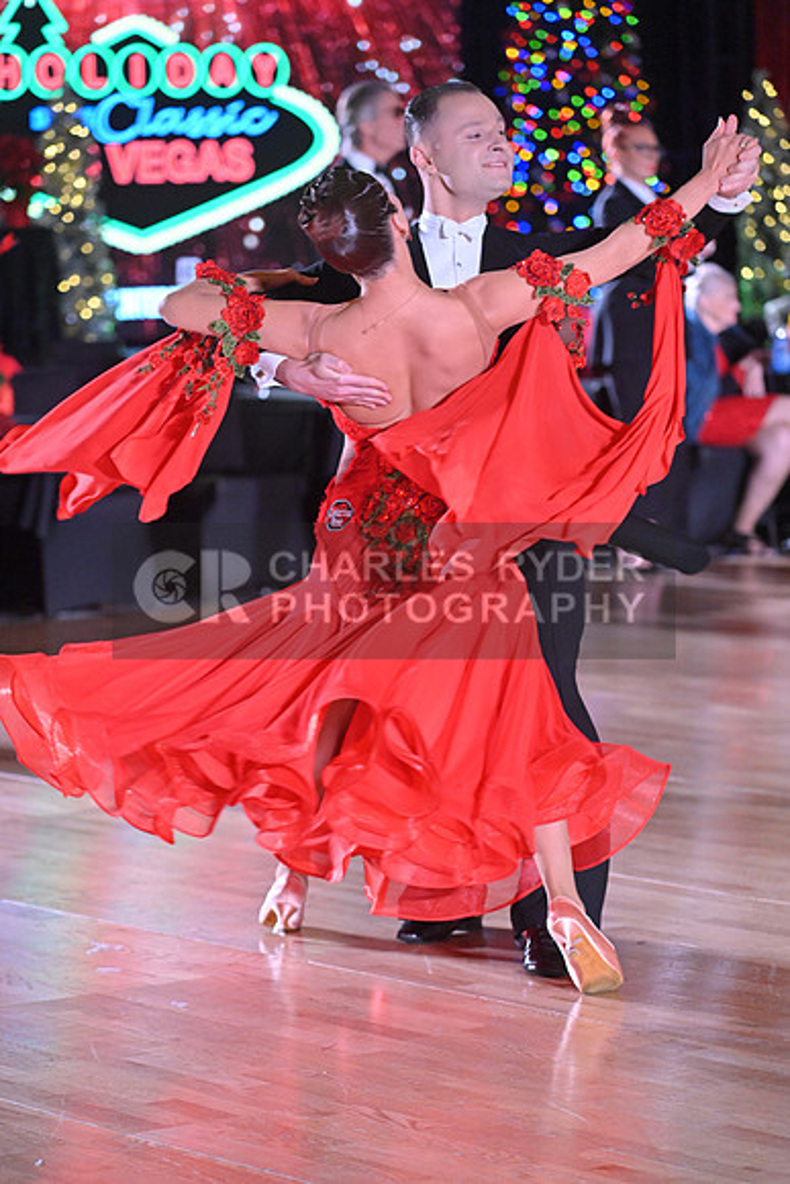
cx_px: 395
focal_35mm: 135
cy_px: 592
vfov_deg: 15.2
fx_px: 4441
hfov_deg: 10.2
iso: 5000
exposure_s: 1/400
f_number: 4
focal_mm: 135
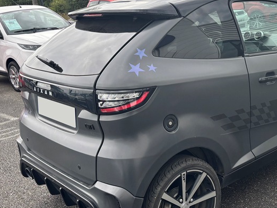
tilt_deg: -12.4
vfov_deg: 28.5
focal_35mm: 51
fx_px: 408
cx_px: 193
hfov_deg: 36.9
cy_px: 87
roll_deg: +7.6
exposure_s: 1/641
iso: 50
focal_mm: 5.96
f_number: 1.6
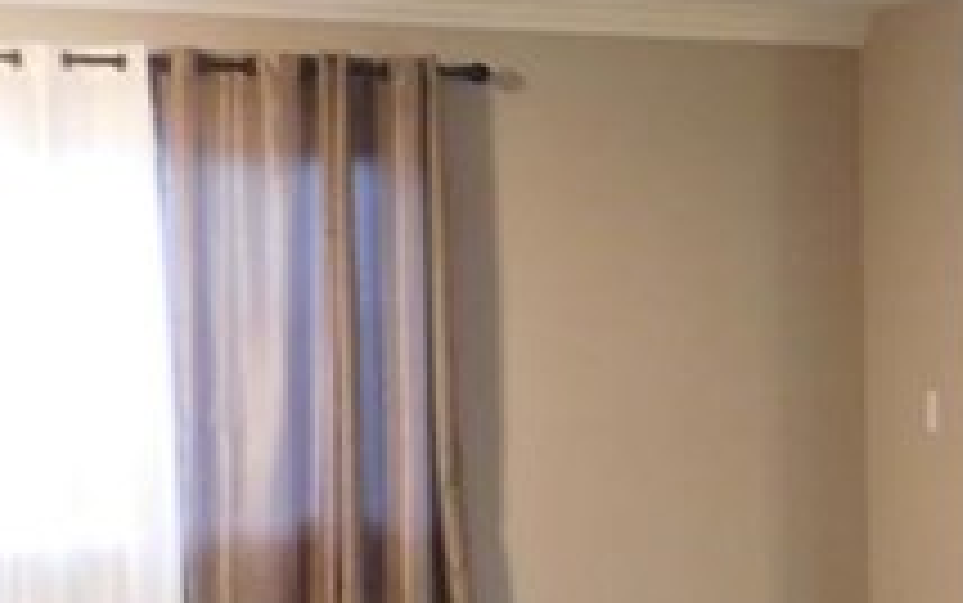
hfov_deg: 19.5
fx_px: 2495
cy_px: 554
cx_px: 1368
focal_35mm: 95
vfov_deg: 13.6
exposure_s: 1/10
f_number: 3.2
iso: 400
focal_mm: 5.3
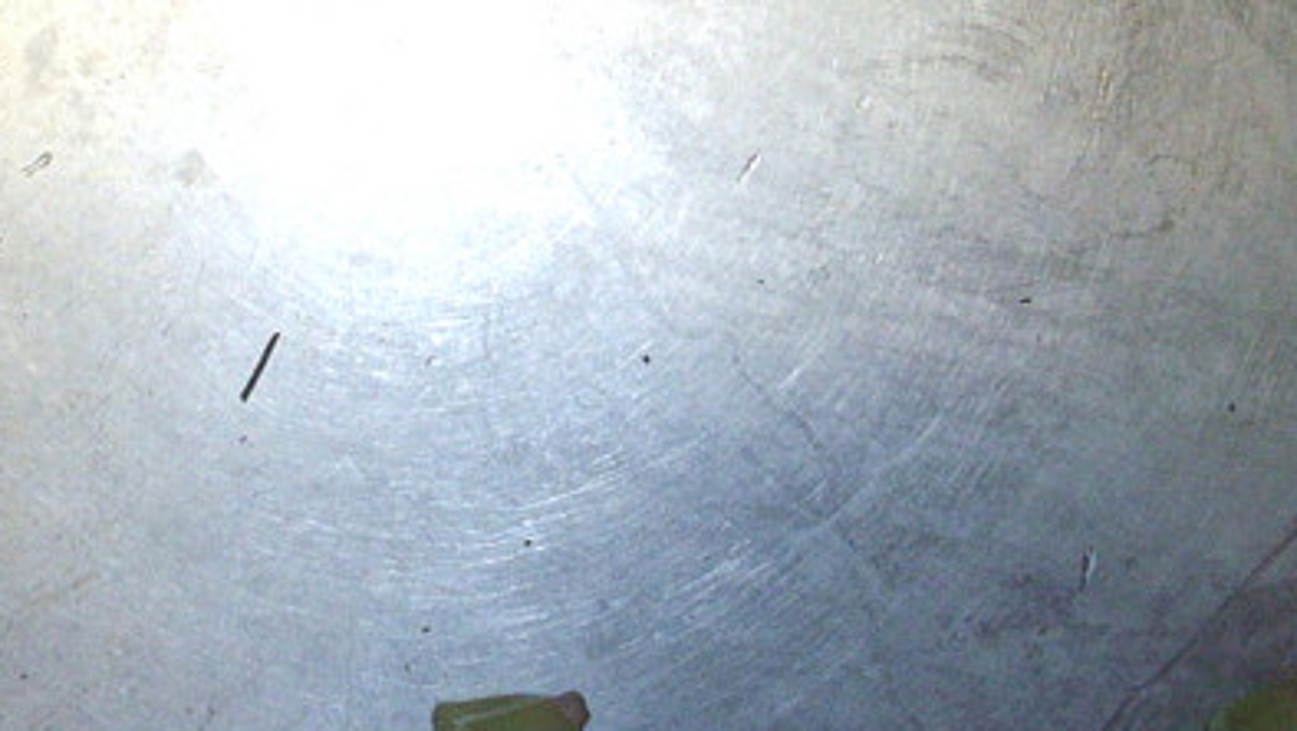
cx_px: 490
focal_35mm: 87
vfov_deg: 13.7
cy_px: -56
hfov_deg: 24.4
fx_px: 2993
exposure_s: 1/50
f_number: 2.8
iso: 176
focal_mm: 6.2
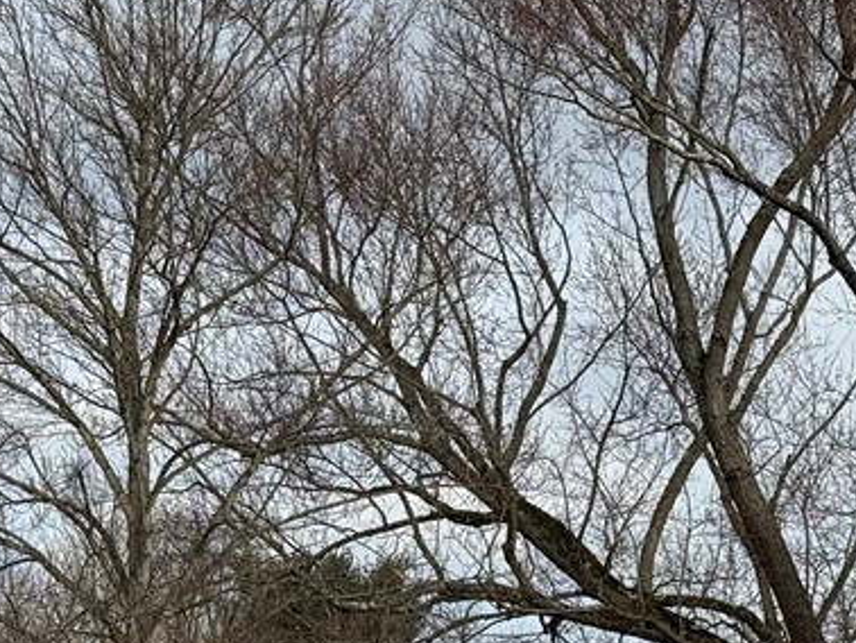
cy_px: 693
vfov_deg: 11.3
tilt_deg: +8.6
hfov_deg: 15.1
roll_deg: +0.3
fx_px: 3217
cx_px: 290
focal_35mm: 130
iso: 64
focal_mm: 6.76
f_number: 1.78
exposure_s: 1/4587
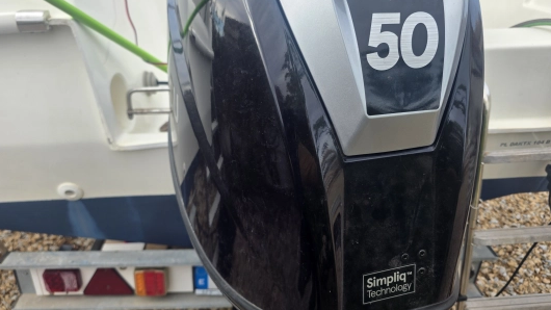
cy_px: 150
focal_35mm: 26
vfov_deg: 44.4
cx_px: 268
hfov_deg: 71.9
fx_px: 380
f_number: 1.7
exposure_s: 1/359
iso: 25
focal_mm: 6.3
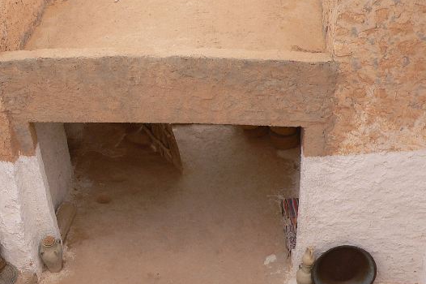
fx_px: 674
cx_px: 167
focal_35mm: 57
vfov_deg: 23.3
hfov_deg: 34.9
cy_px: 236
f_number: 4
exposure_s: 1/500
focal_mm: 6
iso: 80
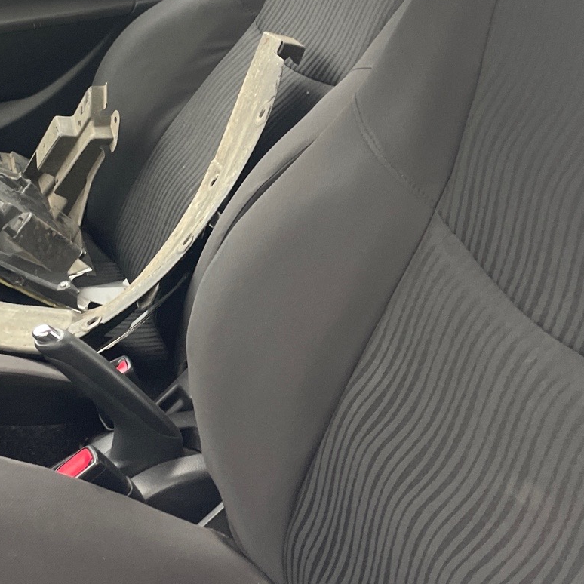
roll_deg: -7.4
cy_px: 134
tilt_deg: -24.6
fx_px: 1088
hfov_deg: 29.7
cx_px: 173
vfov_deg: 29.5
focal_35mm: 57
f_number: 1.6
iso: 125
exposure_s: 1/79
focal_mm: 4.2
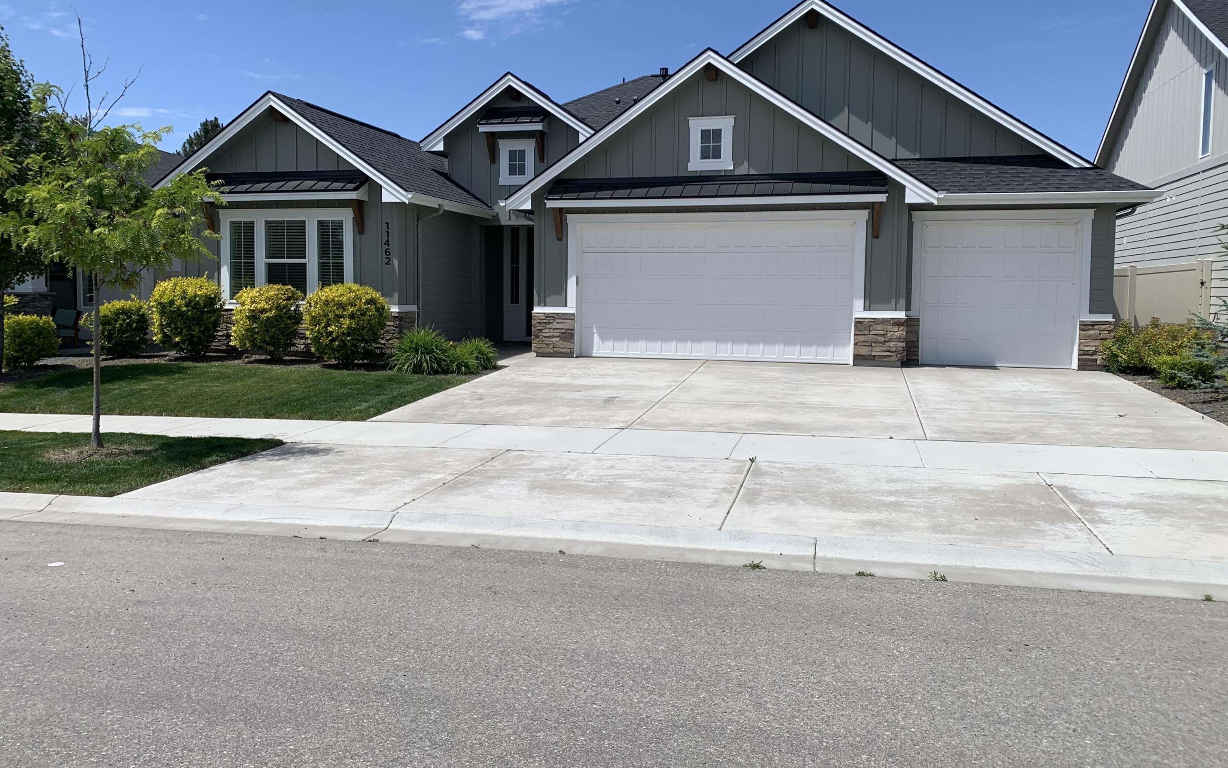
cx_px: 606
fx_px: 937
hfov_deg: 66.5
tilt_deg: -2.1
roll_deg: +1.4
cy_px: 351
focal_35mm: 28
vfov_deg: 44.5
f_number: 1.8
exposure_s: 1/3521
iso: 25
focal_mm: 4.25
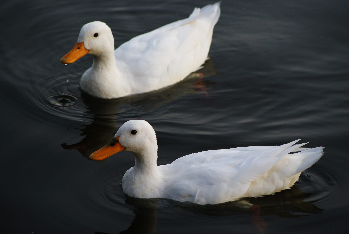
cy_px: 117
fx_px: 2038
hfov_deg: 9.8
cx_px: 174
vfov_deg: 6.6
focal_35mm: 210
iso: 100
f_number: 5.6
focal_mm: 140
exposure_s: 1/320
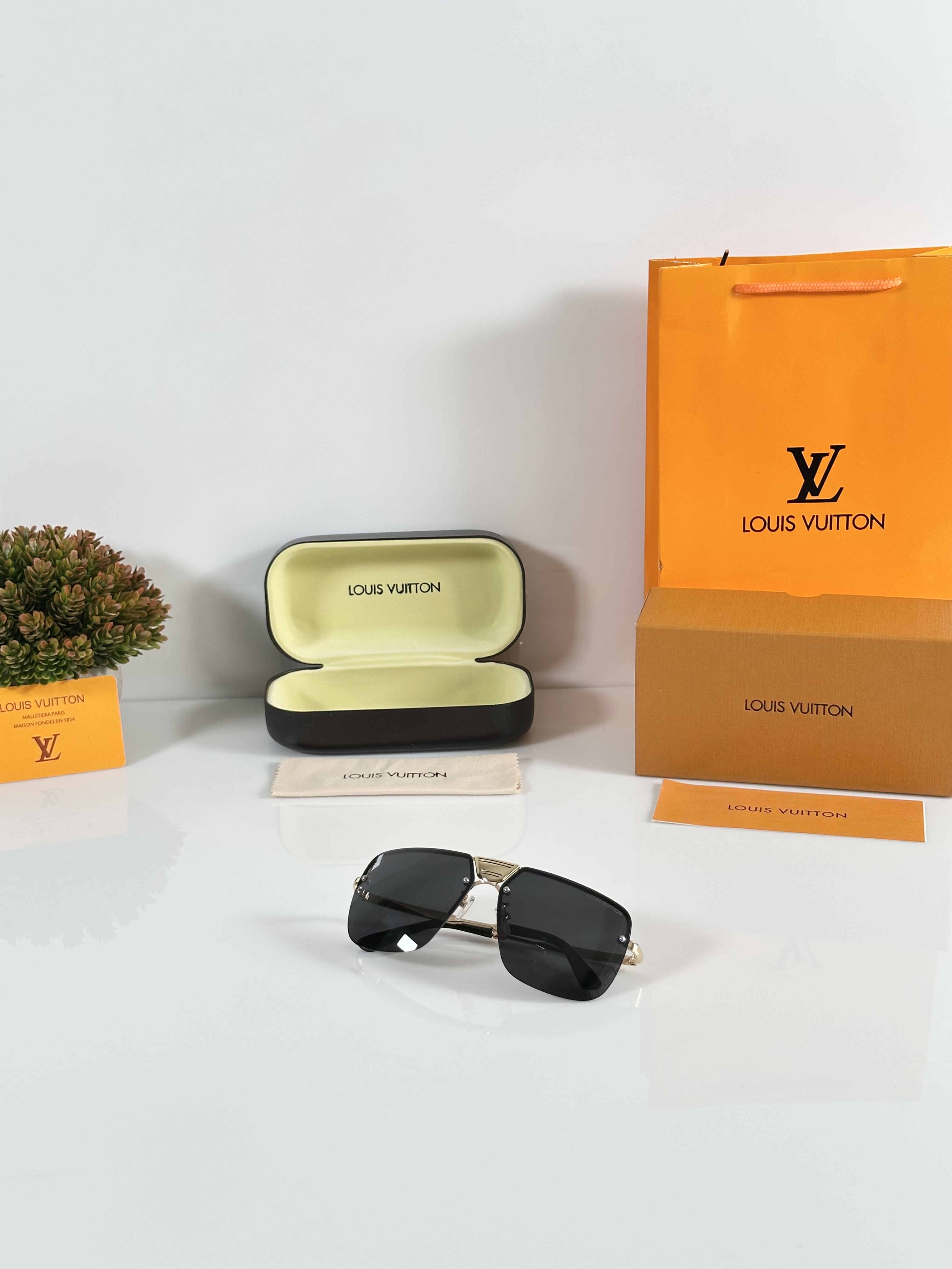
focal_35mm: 48
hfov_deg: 30.3
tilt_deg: -19.3
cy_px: 634
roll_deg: +0.9
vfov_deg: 39.7
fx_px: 1760
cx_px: 476
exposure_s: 1/121
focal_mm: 6.86
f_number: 1.78
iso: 80
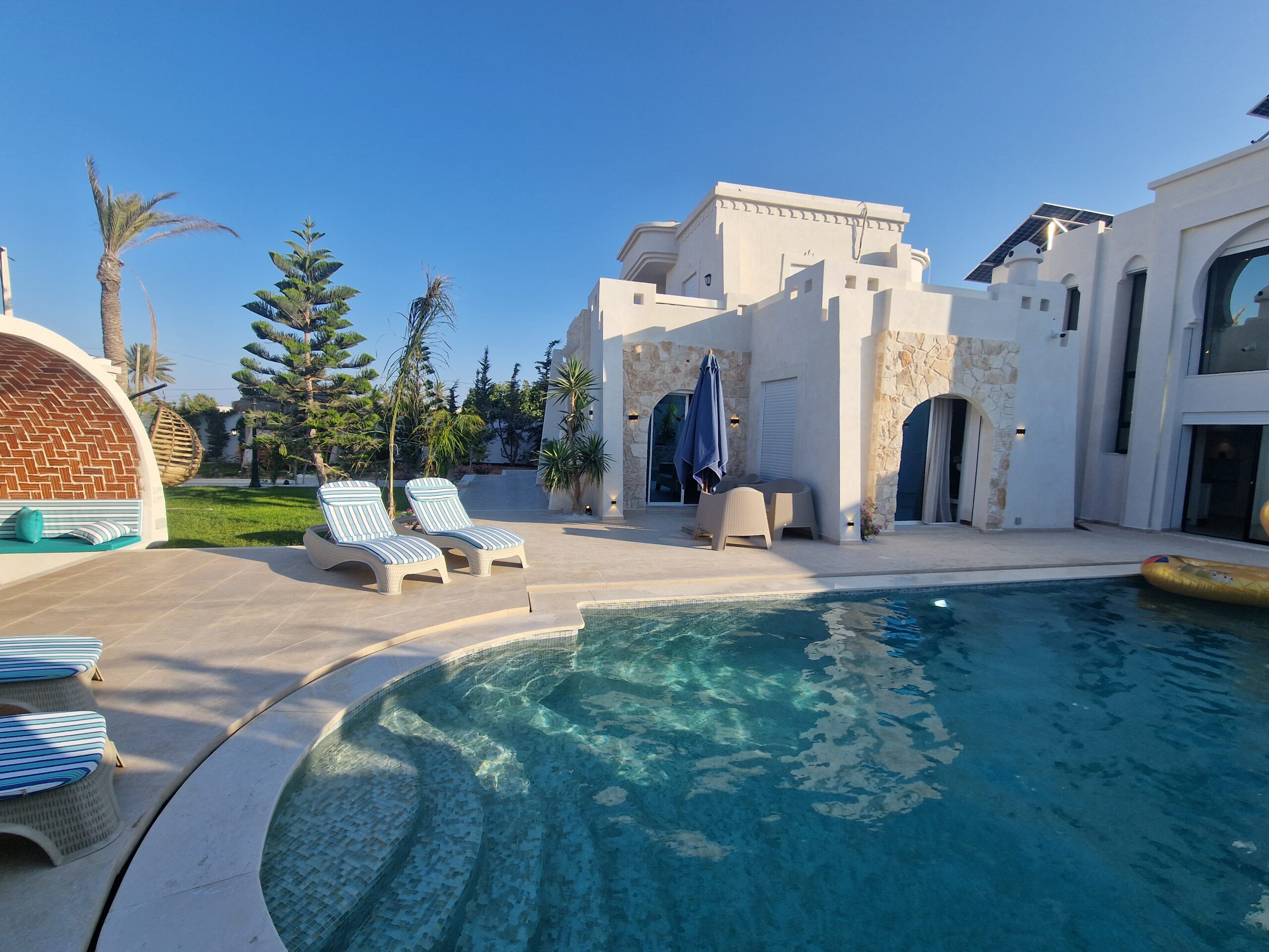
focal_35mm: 13
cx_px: 634
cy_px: 476
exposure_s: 1/1688
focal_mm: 2.2
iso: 50
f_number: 2.2
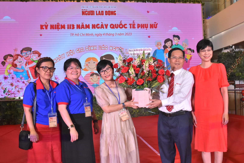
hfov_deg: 61.9
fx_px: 203
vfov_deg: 43.6
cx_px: 122
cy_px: 82
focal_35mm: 30
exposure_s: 1/125
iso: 1600
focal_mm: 20
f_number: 10
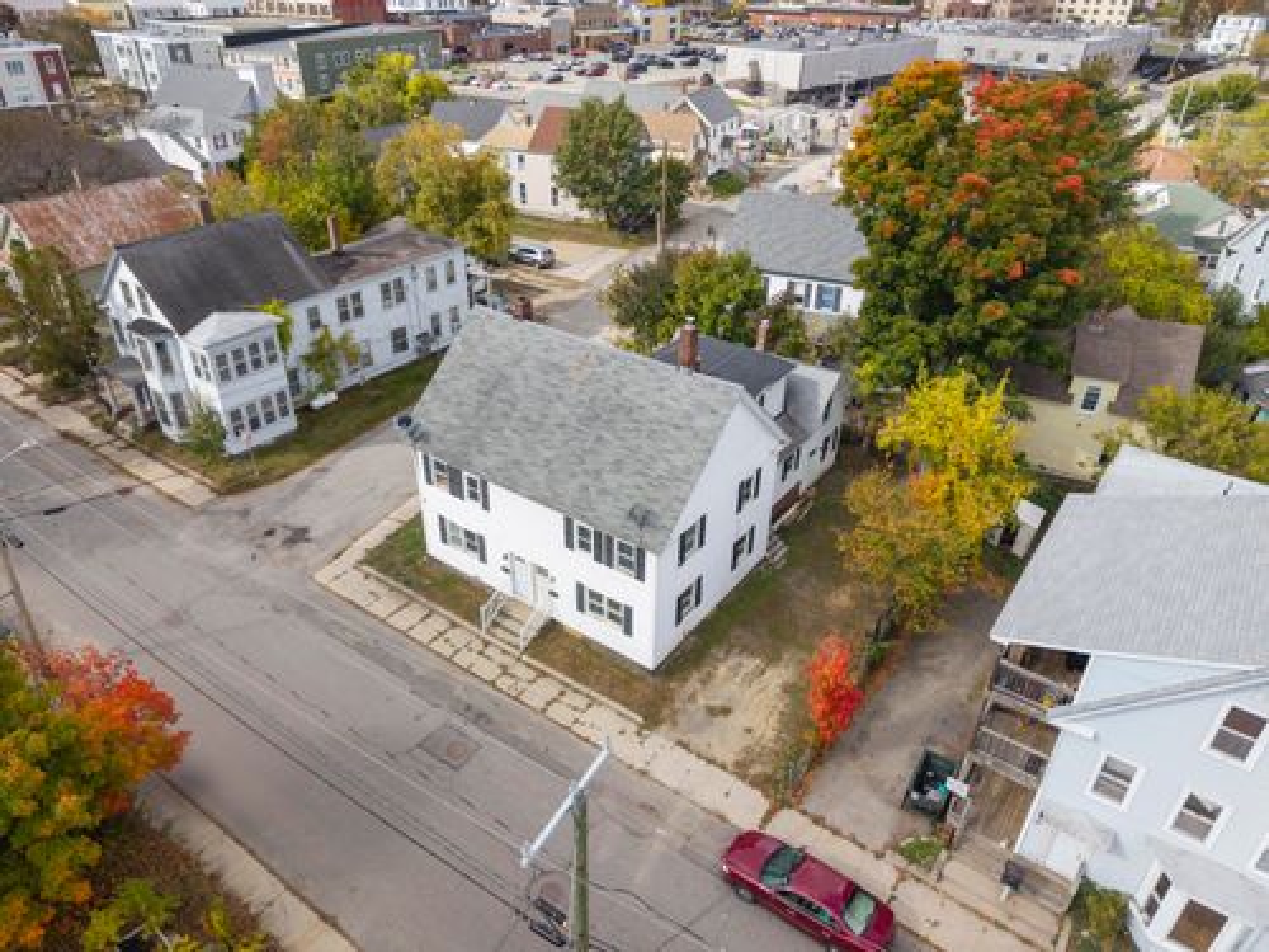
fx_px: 880
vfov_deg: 56.8
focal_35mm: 24
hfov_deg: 71.6
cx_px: 634
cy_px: 476
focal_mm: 8.67
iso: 130
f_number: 1.8
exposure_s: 1/1600
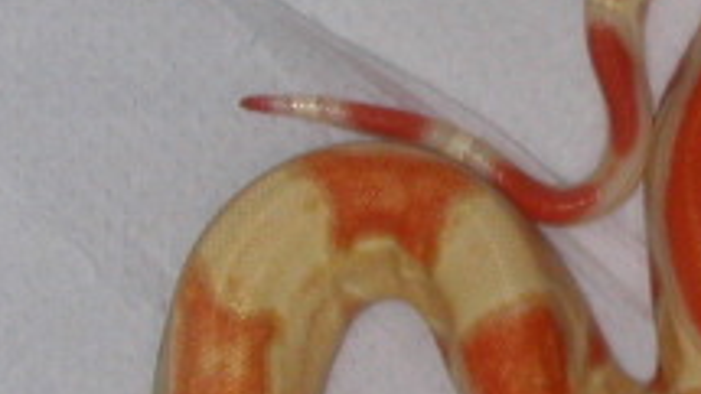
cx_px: 802
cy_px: 215
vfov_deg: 6.5
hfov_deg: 11.3
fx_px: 3495
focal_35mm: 188
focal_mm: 8.9
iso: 100
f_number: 5.6
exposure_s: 1/59.9
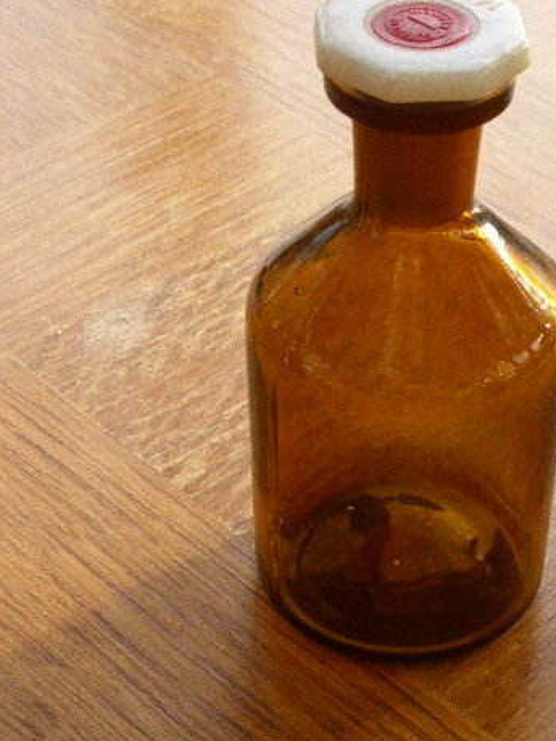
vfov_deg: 20.4
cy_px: 412
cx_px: 371
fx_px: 2056
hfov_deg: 15.4
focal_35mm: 96
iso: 500
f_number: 4.9
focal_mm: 11.7
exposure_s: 1/250
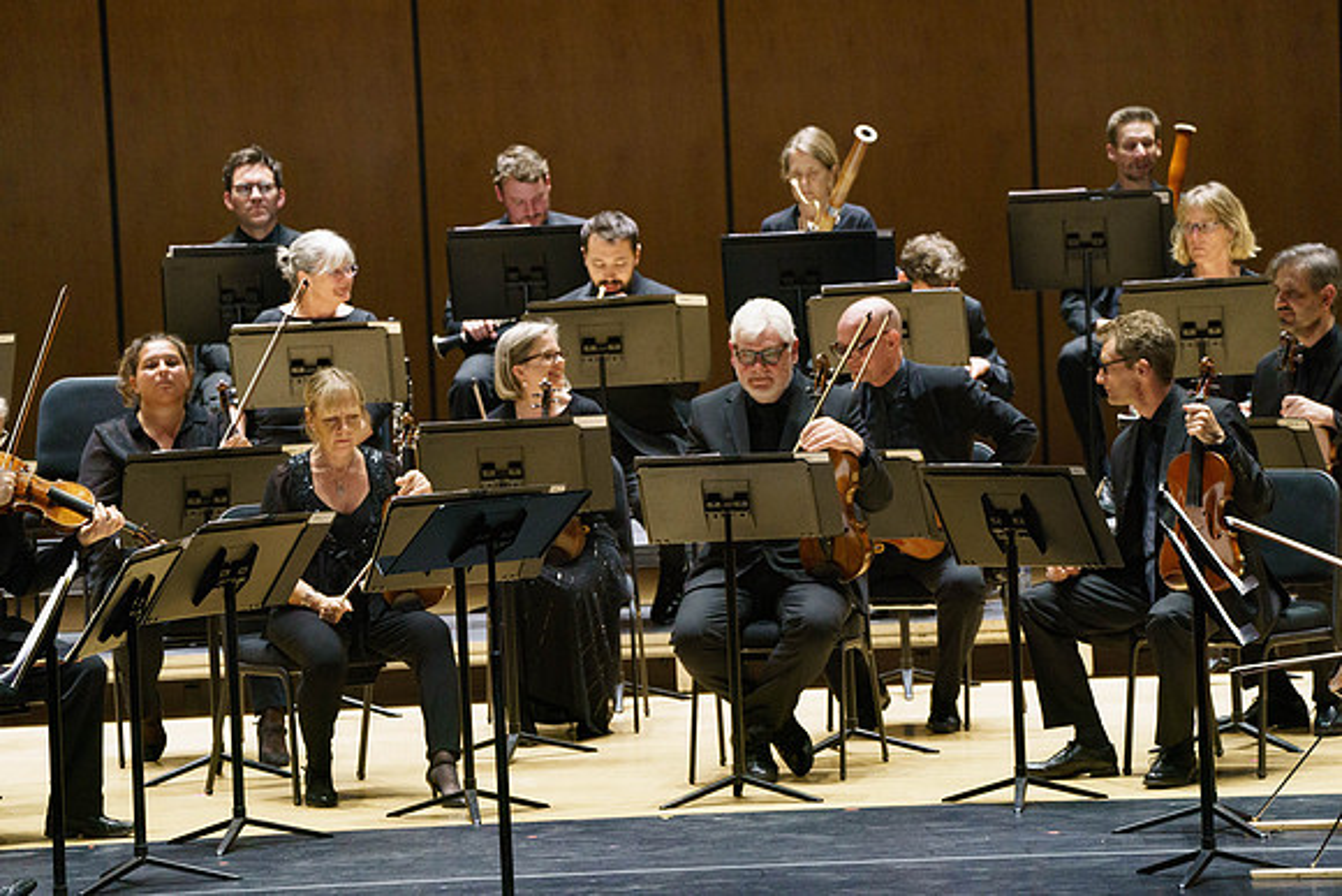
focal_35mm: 297
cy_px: 448
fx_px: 11074
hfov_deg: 6.9
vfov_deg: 4.6
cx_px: 671
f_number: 7.1
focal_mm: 297
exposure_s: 1/250
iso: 4000
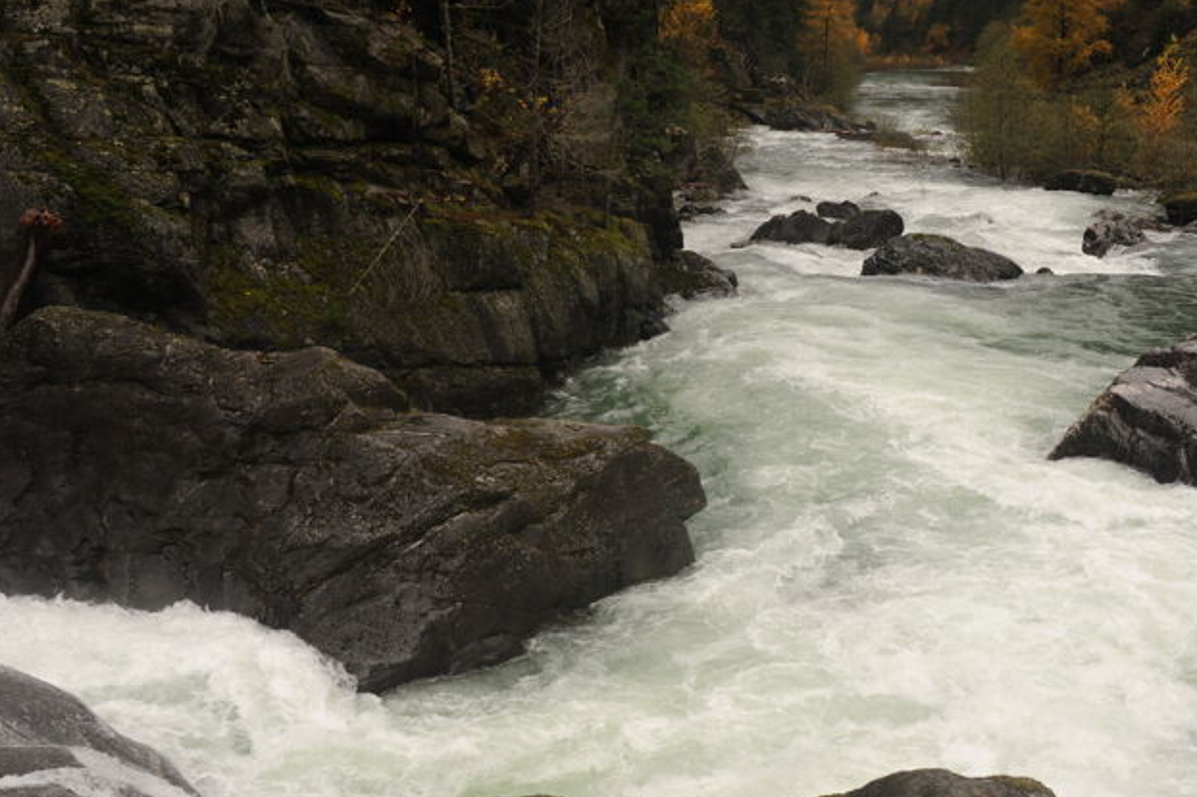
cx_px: 635
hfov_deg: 43.6
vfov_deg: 29.7
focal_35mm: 45
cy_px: 504
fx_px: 1495
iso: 250
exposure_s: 1/125
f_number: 7.1
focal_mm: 35
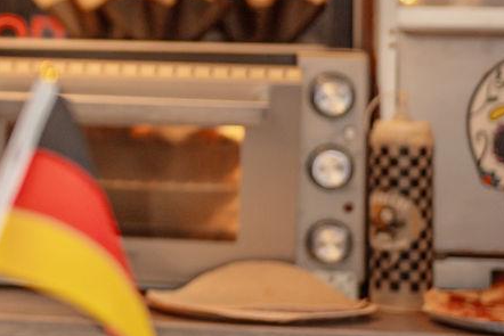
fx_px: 2129
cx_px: -477
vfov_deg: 8.9
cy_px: -62
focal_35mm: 152
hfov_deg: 12.1
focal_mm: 35
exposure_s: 1/125
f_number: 1.2
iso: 400
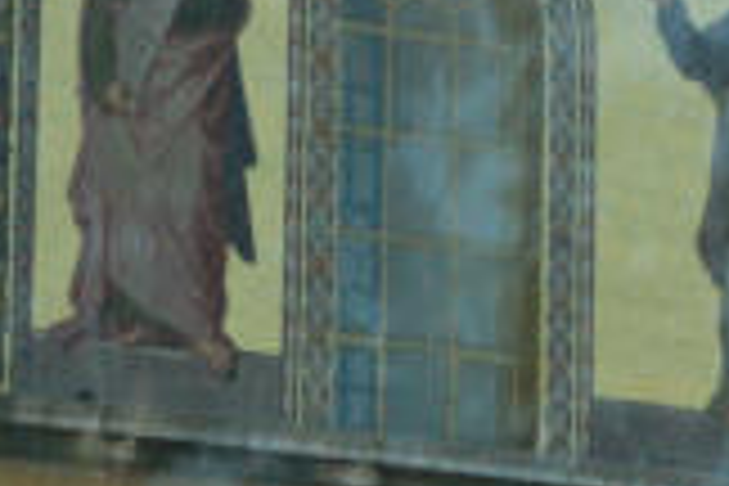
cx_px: 945
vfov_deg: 2.3
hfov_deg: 3.5
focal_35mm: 584
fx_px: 11822
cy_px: -317
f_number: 11
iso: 1600
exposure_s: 1/200
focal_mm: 105
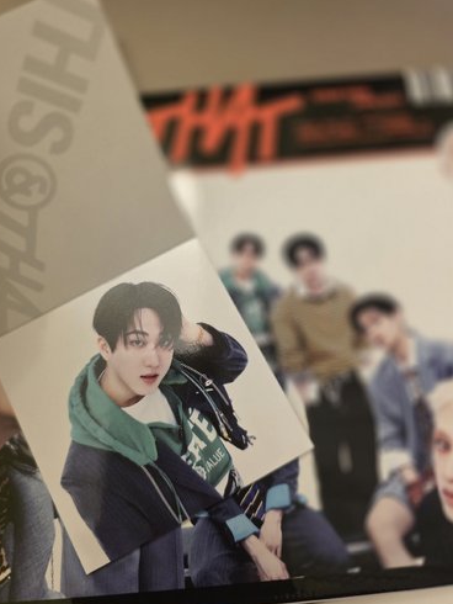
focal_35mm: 25
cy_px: 300
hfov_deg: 54.9
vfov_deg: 69.4
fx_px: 436
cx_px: 208
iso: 800
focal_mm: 6.3
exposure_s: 1/120
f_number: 1.7
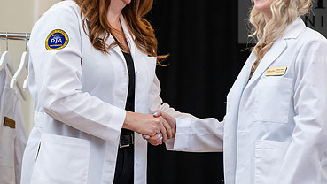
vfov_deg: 5.7
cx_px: 212
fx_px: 1856
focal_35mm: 214
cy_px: 77
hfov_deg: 10.1
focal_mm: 130
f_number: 3.5
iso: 1600
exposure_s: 1/200
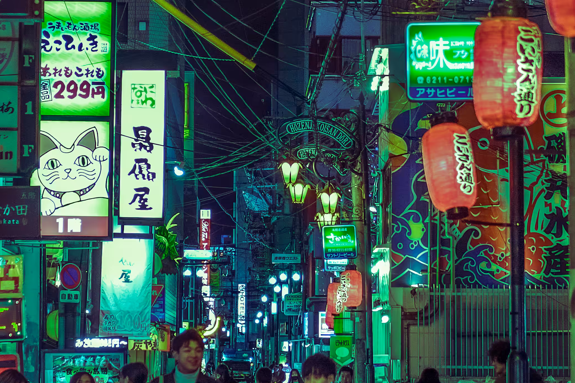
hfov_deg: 13.3
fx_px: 2460
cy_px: 155
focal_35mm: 154
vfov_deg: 8.9
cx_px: 255
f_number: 2
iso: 320
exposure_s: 1/80
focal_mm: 35
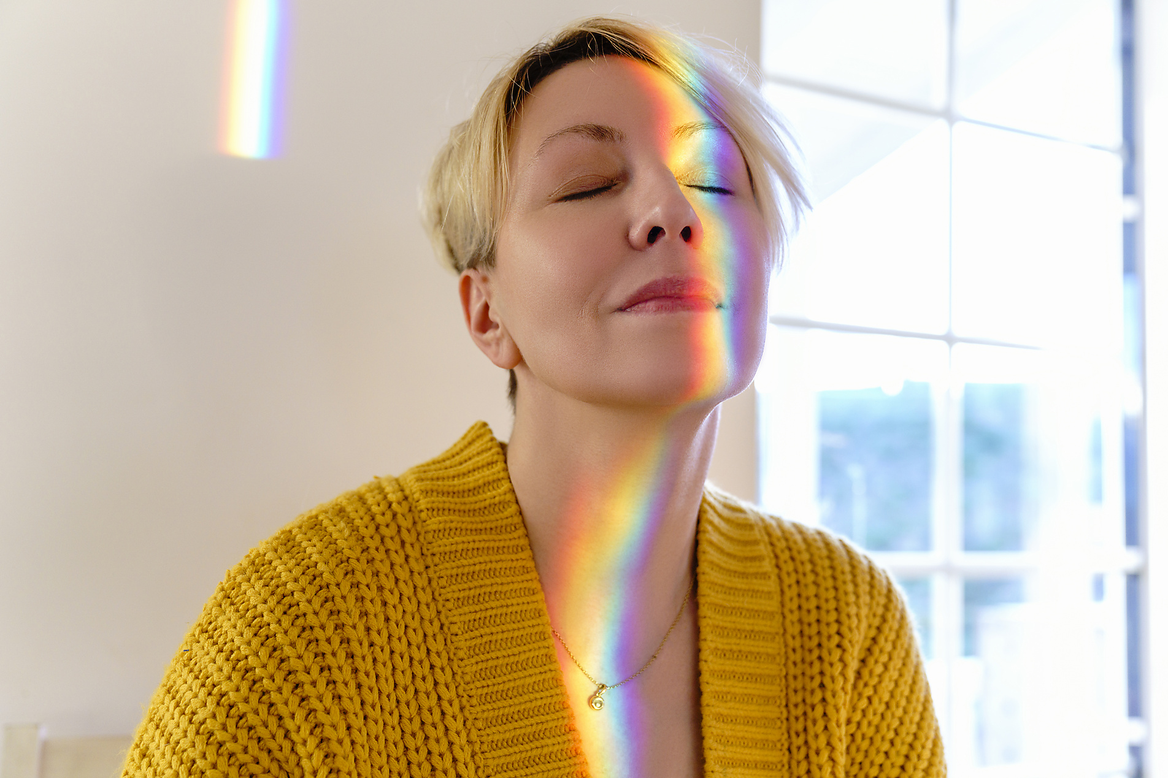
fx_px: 1298
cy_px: 389
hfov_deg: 48.5
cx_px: 584
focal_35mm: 40
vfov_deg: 33.4
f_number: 3.5
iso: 250
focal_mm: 40
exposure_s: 1/125
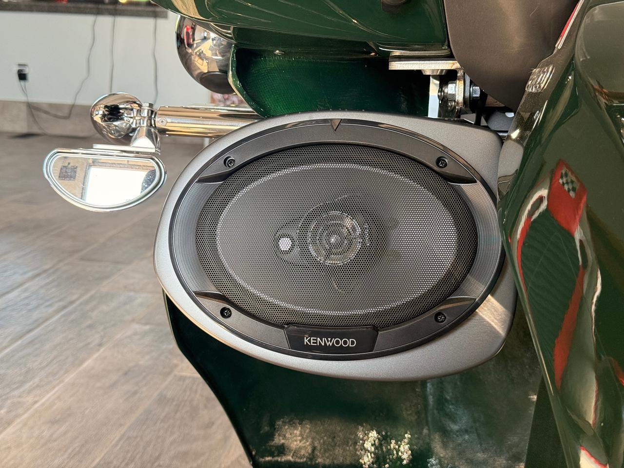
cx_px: 312
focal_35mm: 48
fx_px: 865
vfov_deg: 30.3
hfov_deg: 39.7
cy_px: 234
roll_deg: -1.6
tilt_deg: -12.2
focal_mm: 6.76
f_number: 1.78
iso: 100
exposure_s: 1/120
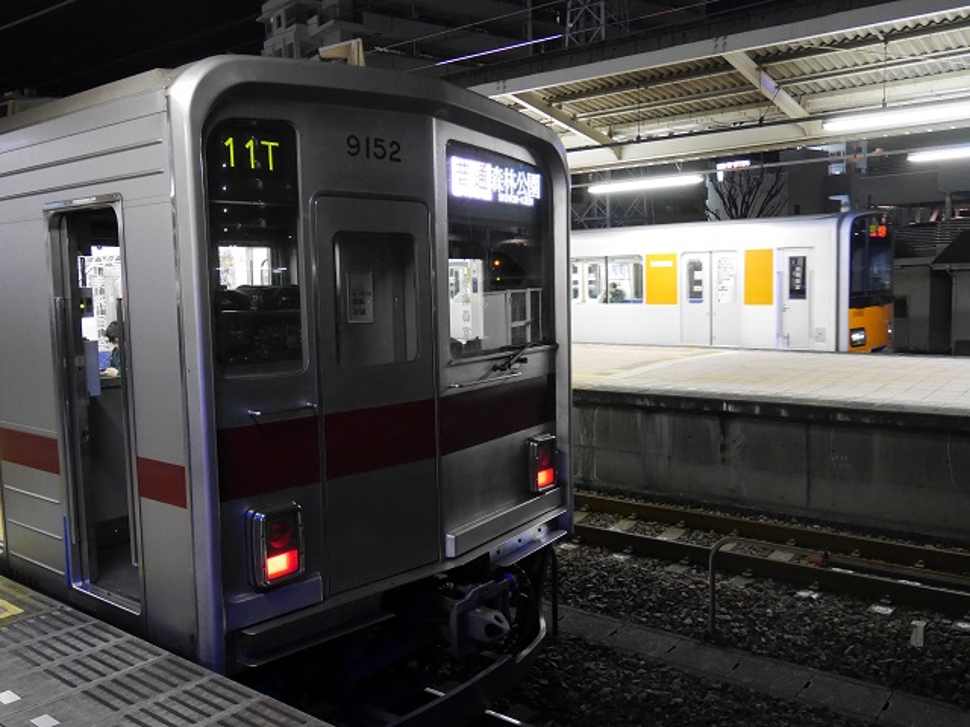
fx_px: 897
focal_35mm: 32
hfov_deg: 56.8
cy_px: 364
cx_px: 485
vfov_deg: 44.2
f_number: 3.9
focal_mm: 16
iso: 3200
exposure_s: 1/50
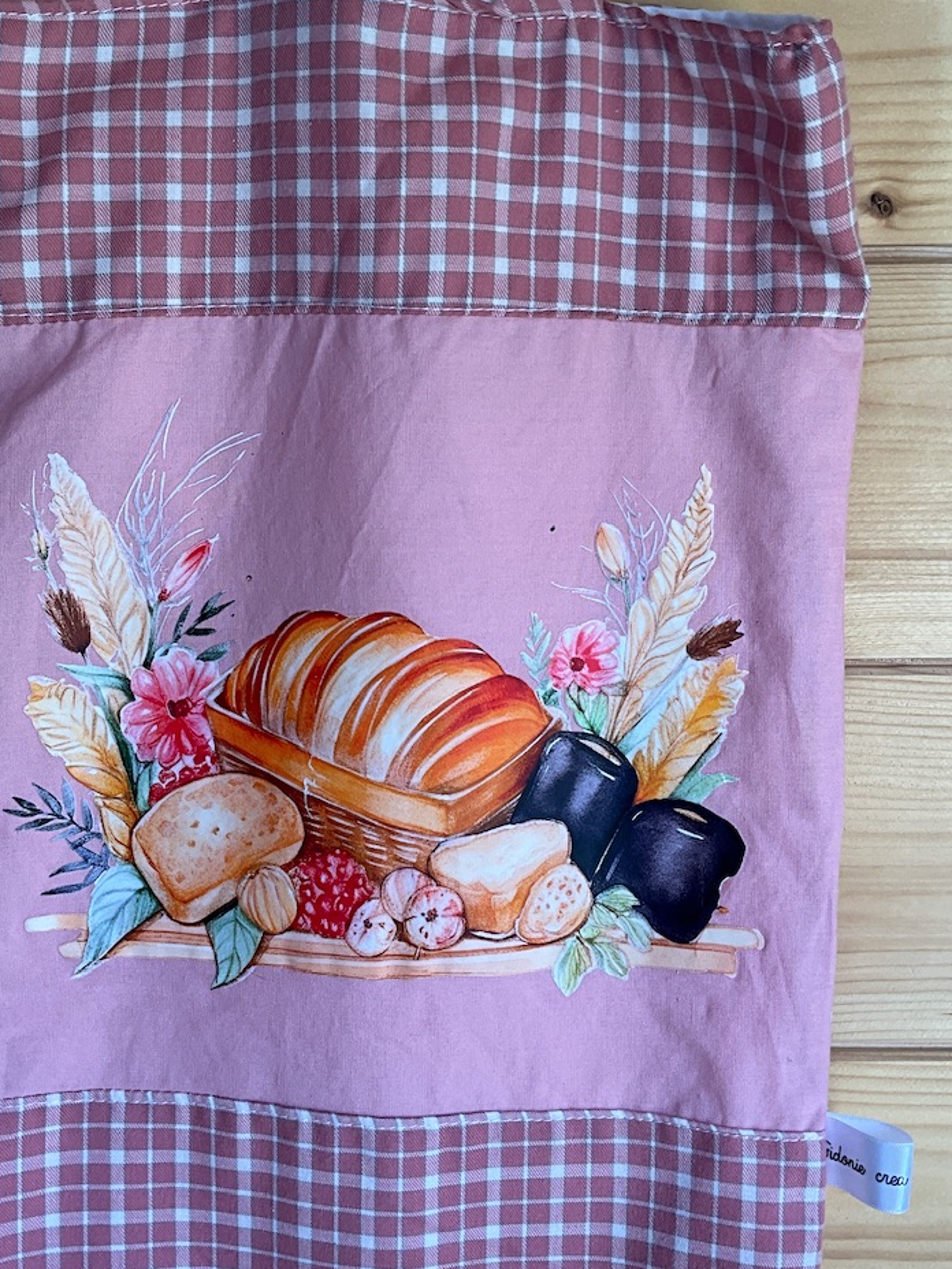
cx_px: 435
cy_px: 629
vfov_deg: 46.8
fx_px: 1467
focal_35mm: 40
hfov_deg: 35.9
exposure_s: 1/100
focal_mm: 3
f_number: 1.8
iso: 25
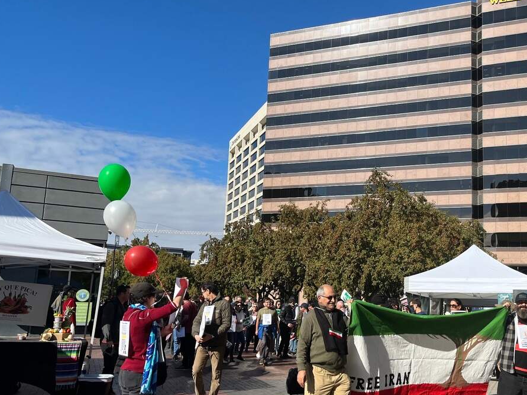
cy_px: 221
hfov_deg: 51.9
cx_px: 337
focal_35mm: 35
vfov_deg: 40.7
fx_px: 533
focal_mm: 5.1
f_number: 1.6
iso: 50
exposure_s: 1/3876
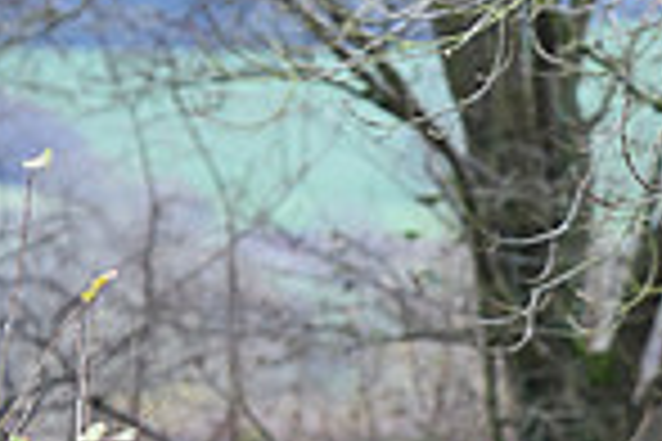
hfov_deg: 3.9
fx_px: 9801
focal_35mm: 533
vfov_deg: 2.6
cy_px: 657
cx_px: 955
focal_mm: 135
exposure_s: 1/1000
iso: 1400
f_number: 3.5
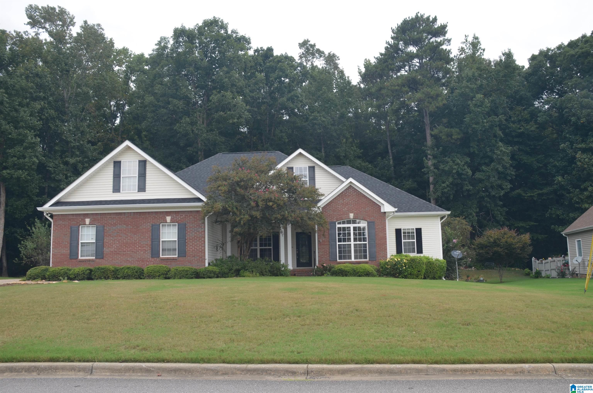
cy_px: 196
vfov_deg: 43.4
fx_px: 493
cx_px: 296
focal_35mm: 30
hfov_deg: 62.0
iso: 200
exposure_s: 1/200
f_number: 7.1
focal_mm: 20
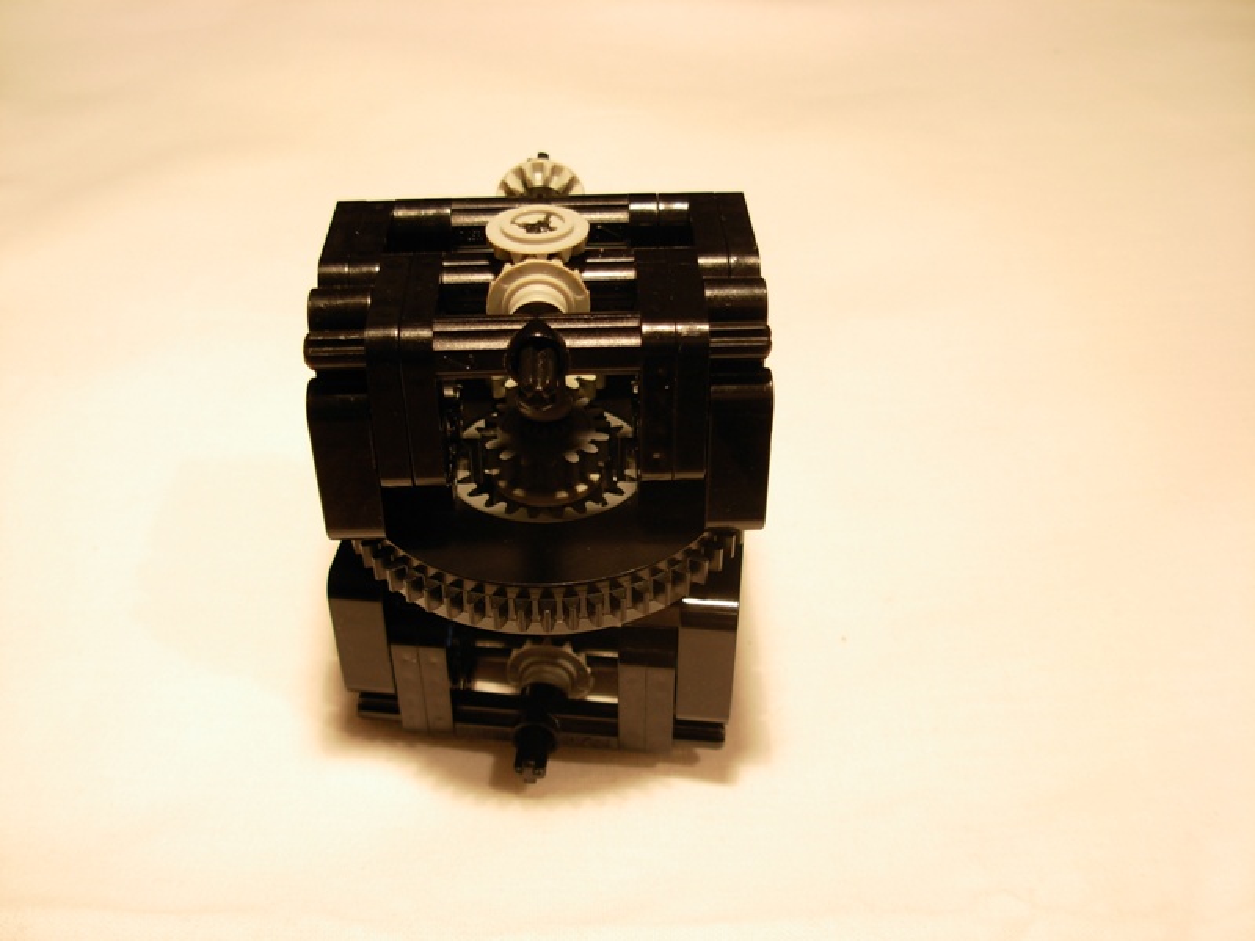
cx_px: 628
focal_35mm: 38
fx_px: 1378
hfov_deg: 49.0
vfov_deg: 37.7
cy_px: 470
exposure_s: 1/8.2
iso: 79
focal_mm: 6.3
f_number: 2.9
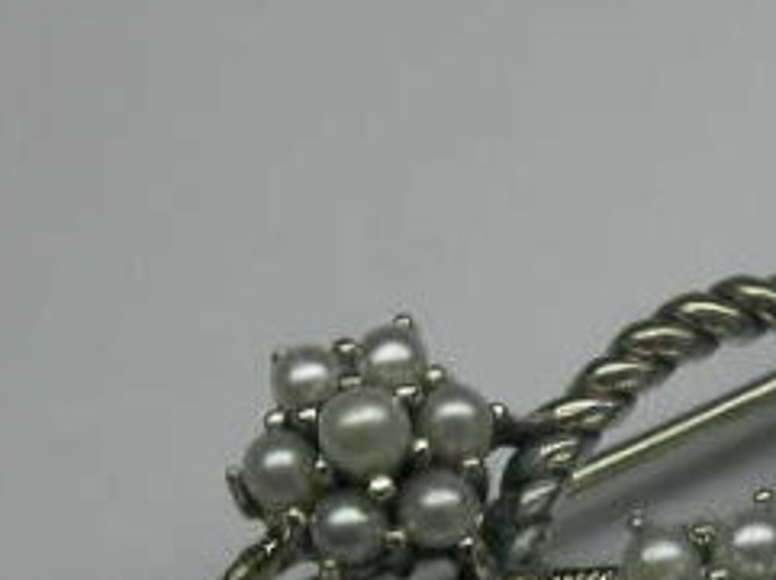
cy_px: 451
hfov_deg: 9.3
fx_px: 4745
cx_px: 753
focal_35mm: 212
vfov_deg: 7.0
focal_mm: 17.7
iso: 100
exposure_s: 1/69
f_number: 9.3
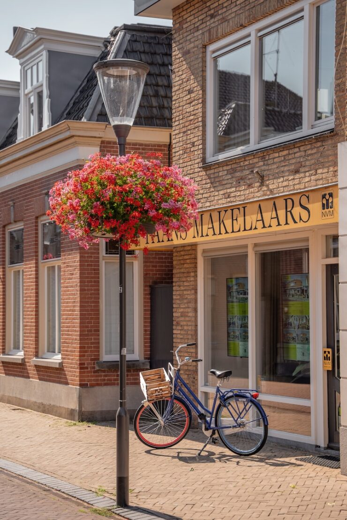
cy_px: 260
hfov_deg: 20.1
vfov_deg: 29.8
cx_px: 174
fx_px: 977
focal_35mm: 68
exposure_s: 1/1000
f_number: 2.8
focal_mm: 67.6
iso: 100
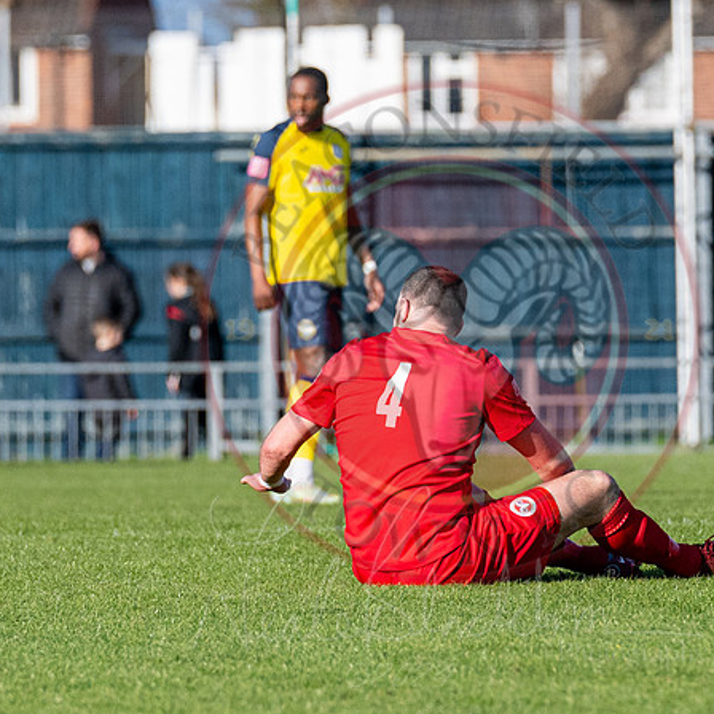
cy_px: 414
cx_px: 539
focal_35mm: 719
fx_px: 16779
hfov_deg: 2.4
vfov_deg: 2.4
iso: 400
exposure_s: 1/5000
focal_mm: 200
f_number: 4
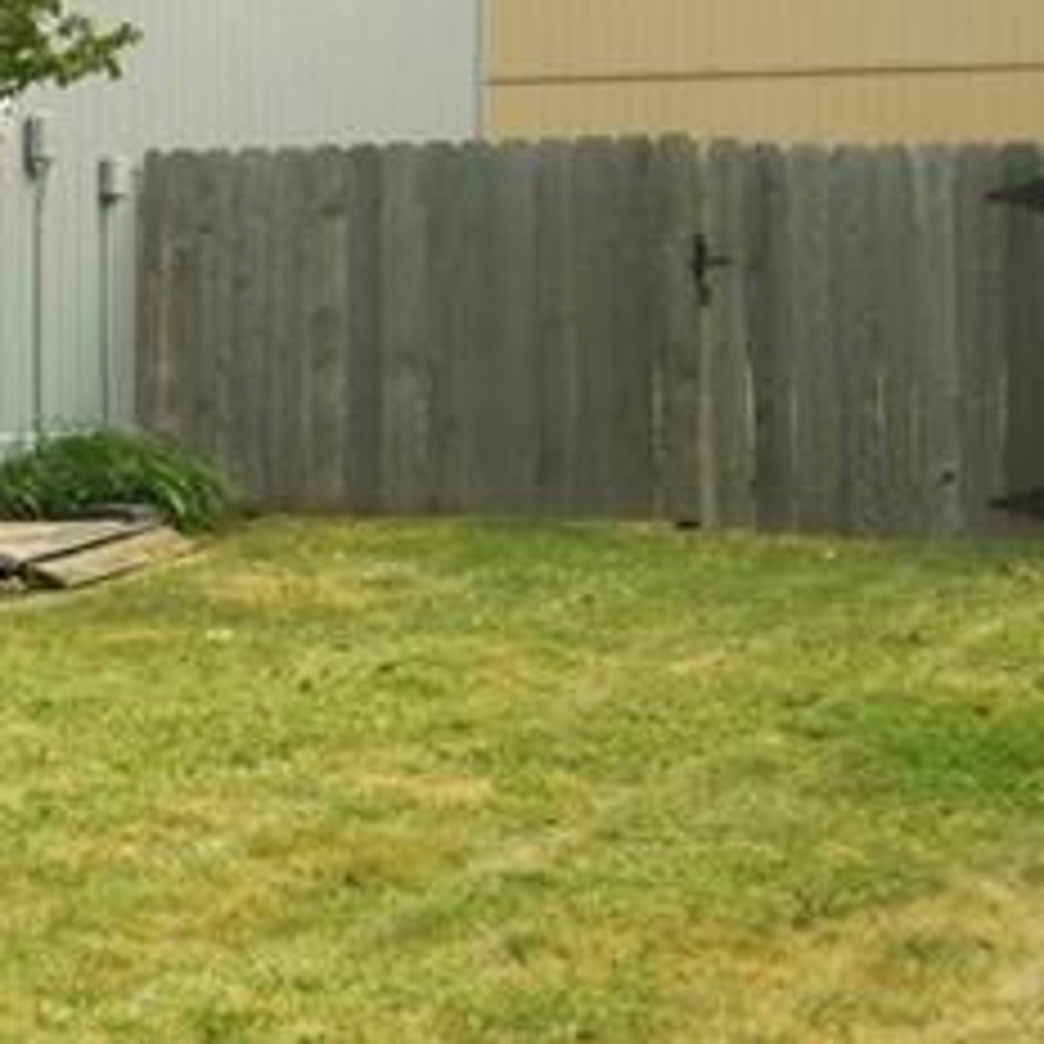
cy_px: -68
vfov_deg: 14.2
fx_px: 4095
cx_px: -1116
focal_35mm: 120
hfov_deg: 12.6
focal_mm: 32
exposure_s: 1/125
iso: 320
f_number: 9
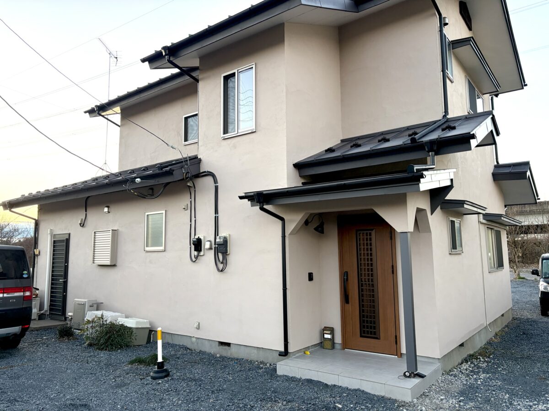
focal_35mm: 26
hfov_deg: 67.3
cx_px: 274
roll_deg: +0.8
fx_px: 412
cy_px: 206
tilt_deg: +6.9
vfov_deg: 53.1
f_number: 1.6
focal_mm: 5.96
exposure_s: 1/115
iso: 125
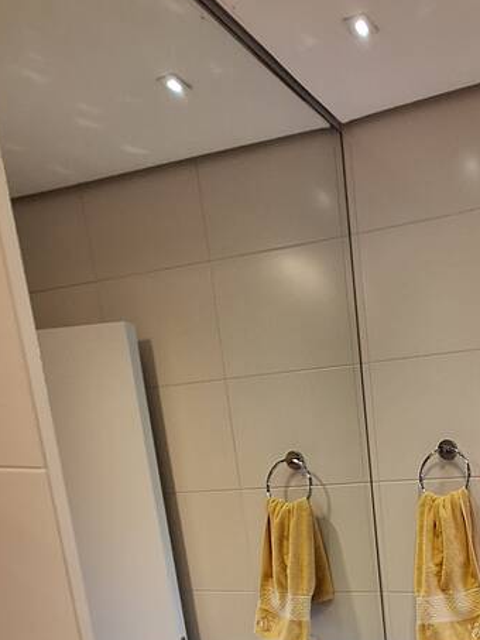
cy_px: 627
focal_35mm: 31
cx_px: 534
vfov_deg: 48.8
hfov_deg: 37.6
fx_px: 573
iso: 100
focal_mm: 1.74
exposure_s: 1/40
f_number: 2.2
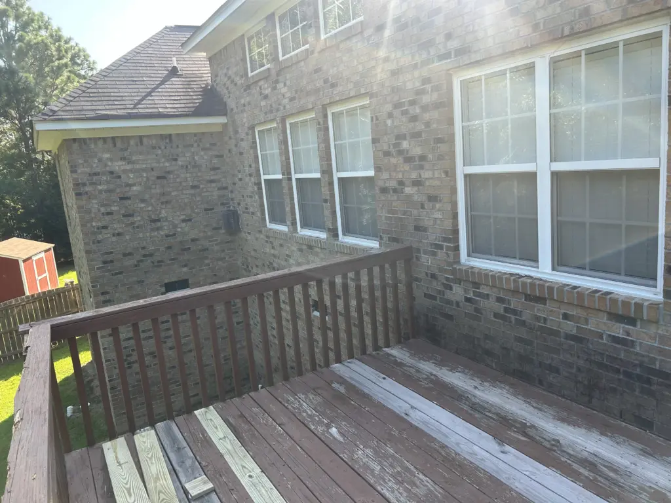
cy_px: 252
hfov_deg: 67.3
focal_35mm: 26
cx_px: 336
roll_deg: +4.8
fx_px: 504
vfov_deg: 53.1
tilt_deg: -10.8
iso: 50
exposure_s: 1/687
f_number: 1.5
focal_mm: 5.7
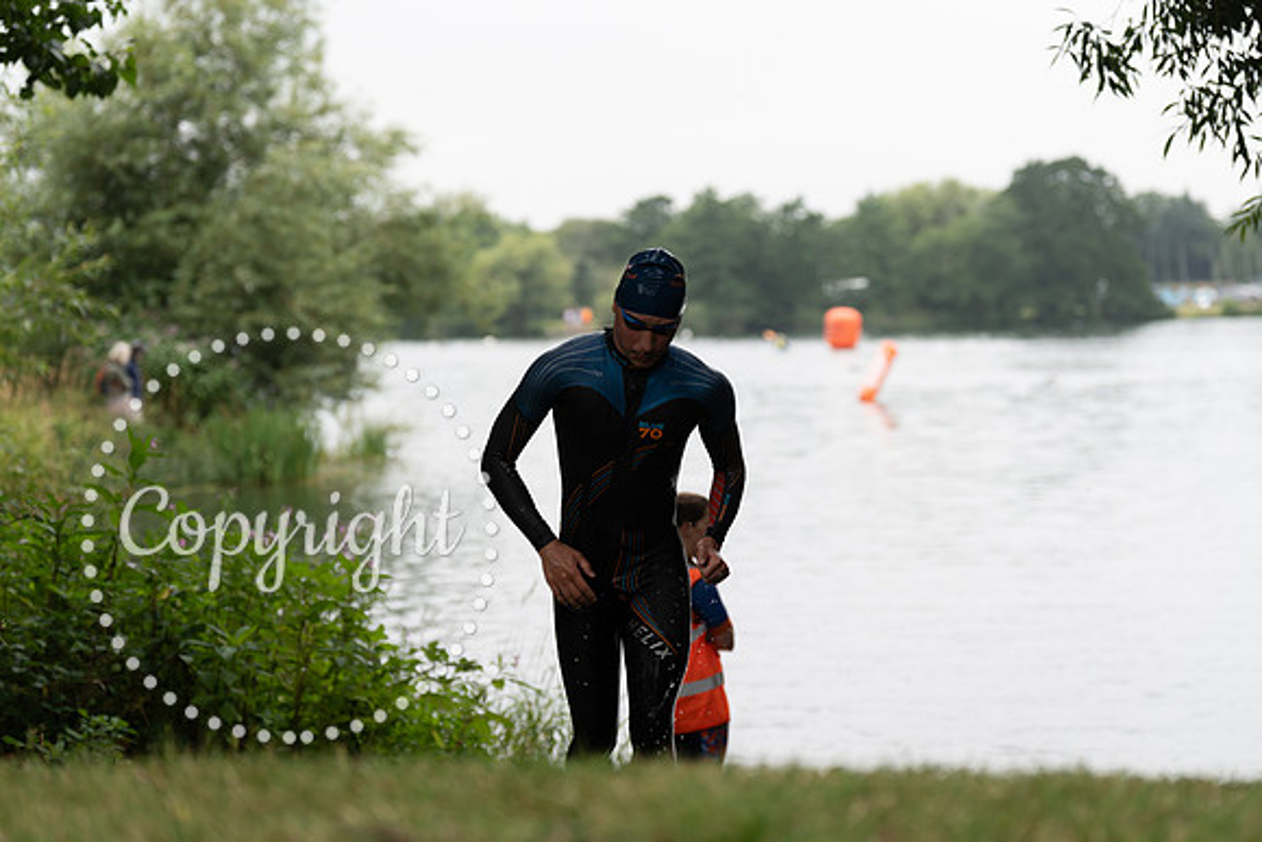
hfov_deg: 21.7
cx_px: 631
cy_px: 421
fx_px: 3296
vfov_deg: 14.6
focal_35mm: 94
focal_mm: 94
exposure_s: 1/400
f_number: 3.2
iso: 320
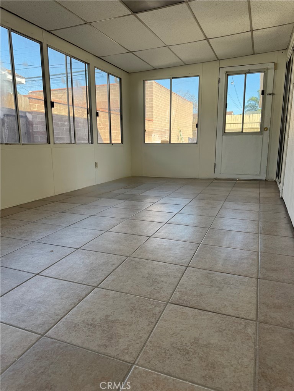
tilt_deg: -11.7
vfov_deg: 71.6
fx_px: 272
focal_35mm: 24
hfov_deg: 56.8
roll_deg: +0.5
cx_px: 147
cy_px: 196
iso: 80
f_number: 1.78
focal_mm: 6.76
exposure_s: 1/430
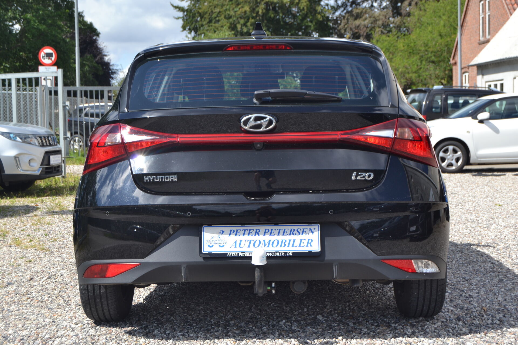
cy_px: 172
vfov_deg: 23.8
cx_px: 259
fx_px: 820
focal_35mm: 57
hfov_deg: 35.1
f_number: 8
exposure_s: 1/250
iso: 100
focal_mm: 38
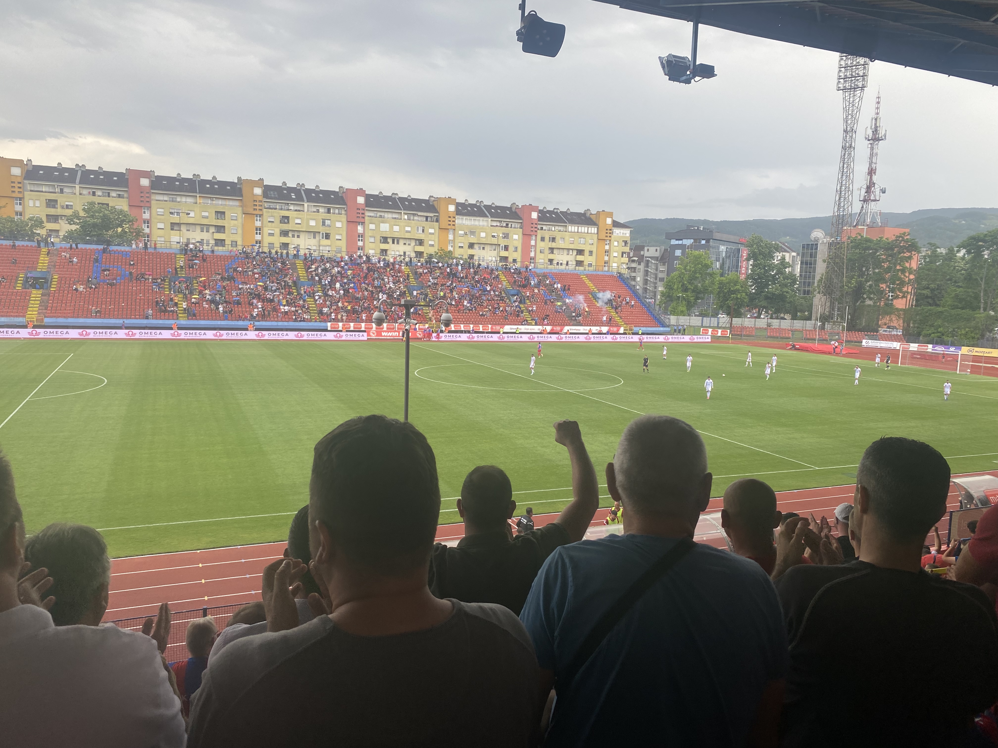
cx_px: 499
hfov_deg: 67.3
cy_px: 374
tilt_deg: -7.4
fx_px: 750
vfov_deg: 53.1
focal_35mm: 26
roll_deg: -2.2
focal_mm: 4.25
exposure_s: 1/594
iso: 32
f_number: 1.8
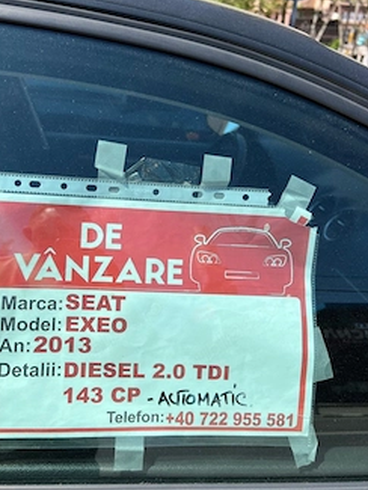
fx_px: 453
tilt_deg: -23.5
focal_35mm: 32
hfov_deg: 43.9
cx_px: 143
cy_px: 238
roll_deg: -2.9
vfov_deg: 56.8
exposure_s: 1/3257
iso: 50
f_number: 1.5
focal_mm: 5.7
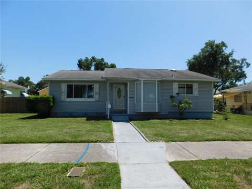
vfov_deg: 58.9
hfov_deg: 73.9
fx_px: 167
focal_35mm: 23
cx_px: 126
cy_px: 94
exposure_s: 1/500
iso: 125
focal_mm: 4
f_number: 6
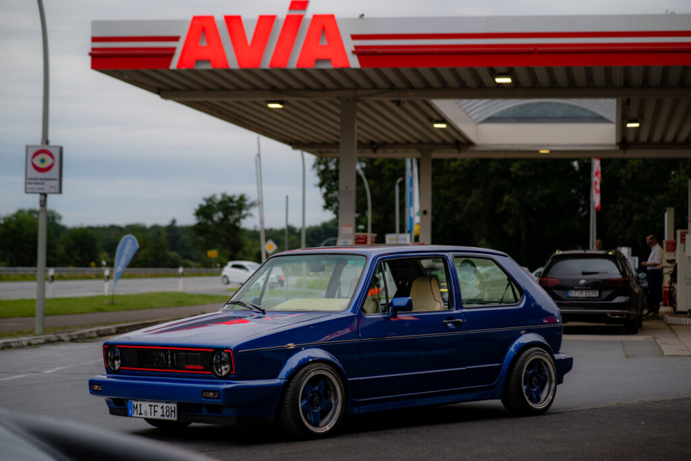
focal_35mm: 85
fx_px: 1632
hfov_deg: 23.9
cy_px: 230
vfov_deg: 16.1
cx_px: 346
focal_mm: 85
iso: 400
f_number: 2.8
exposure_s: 1/160
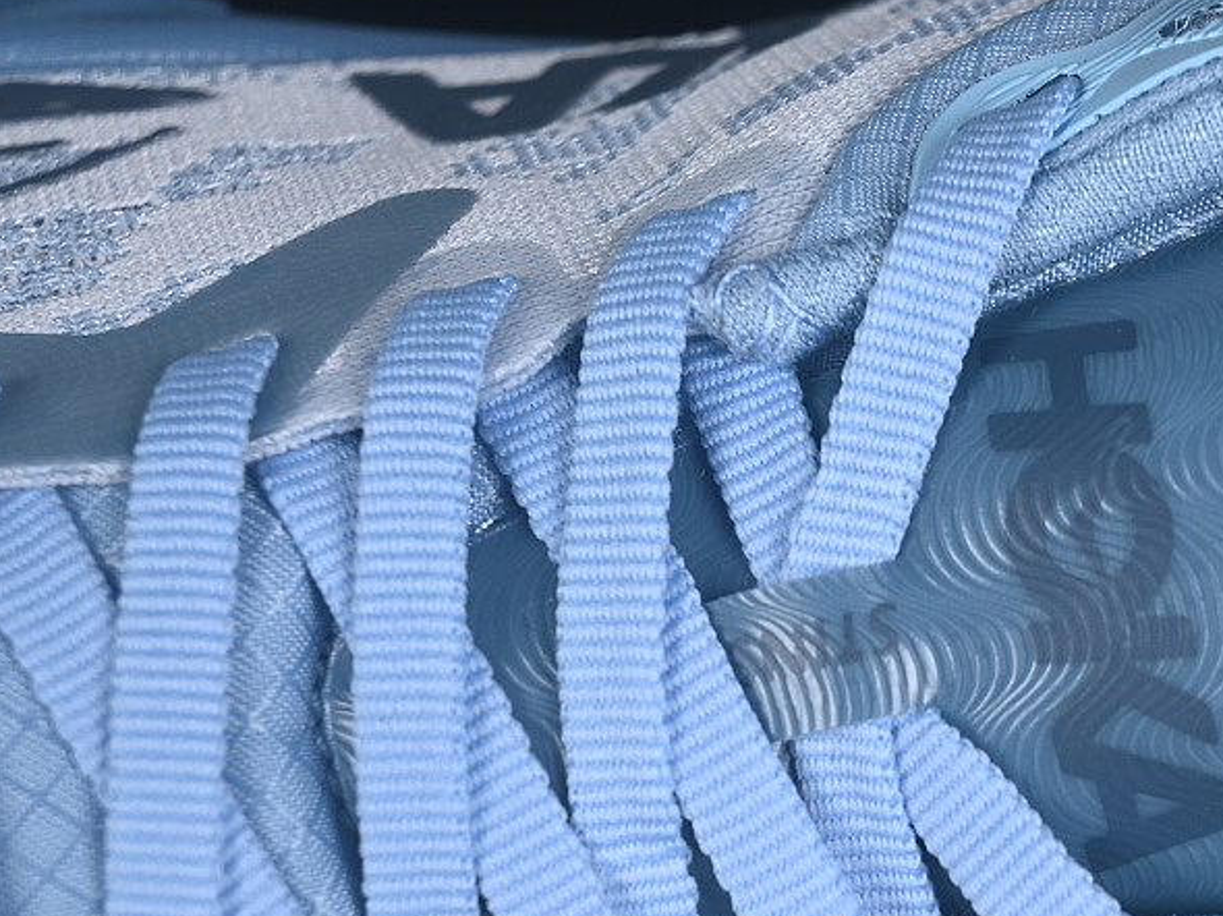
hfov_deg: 14.8
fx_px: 4662
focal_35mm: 132
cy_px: 632
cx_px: 1063
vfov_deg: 11.2
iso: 160
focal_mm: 50
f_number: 7.1
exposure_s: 1/80
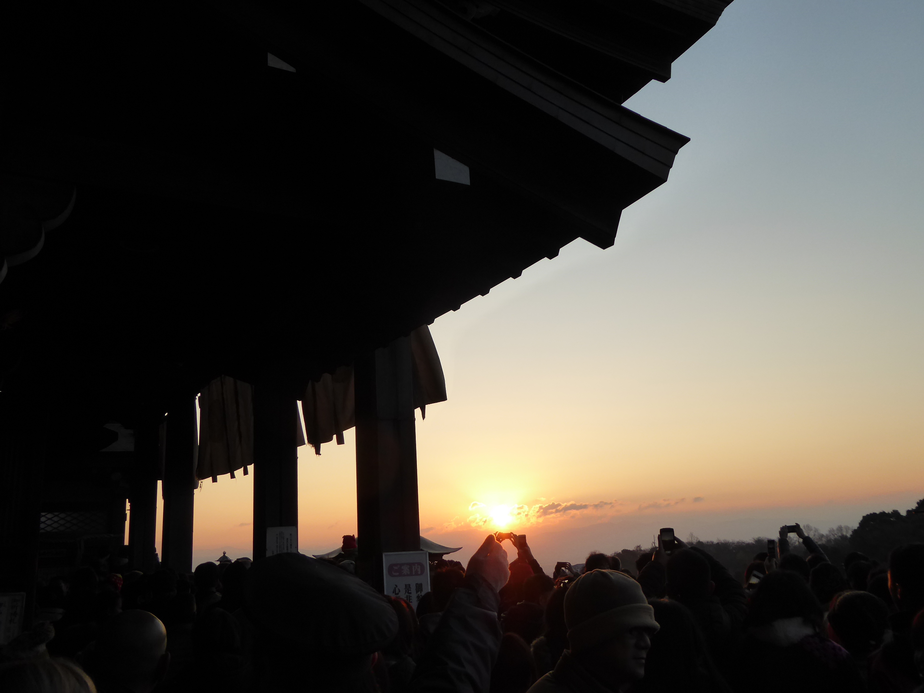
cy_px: 346
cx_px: 462
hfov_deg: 56.8
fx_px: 854
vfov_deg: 44.2
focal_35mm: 32
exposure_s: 1/400
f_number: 3.5
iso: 160
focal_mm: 5.4
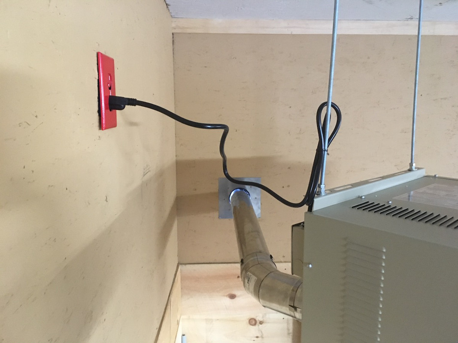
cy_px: 172
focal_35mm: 29
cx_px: 229
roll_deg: +0.4
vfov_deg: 48.2
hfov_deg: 61.7
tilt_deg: -9.5
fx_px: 384
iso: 250
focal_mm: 4.15
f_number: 2.2
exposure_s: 1/15
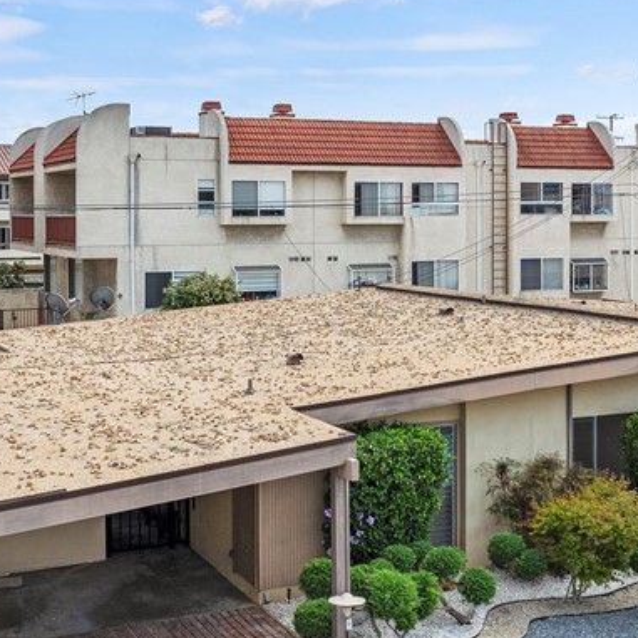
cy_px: 325
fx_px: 1189
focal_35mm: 57
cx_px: 350
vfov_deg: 30.0
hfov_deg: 30.0
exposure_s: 1/1250
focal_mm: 12.29
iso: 100
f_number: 4.5
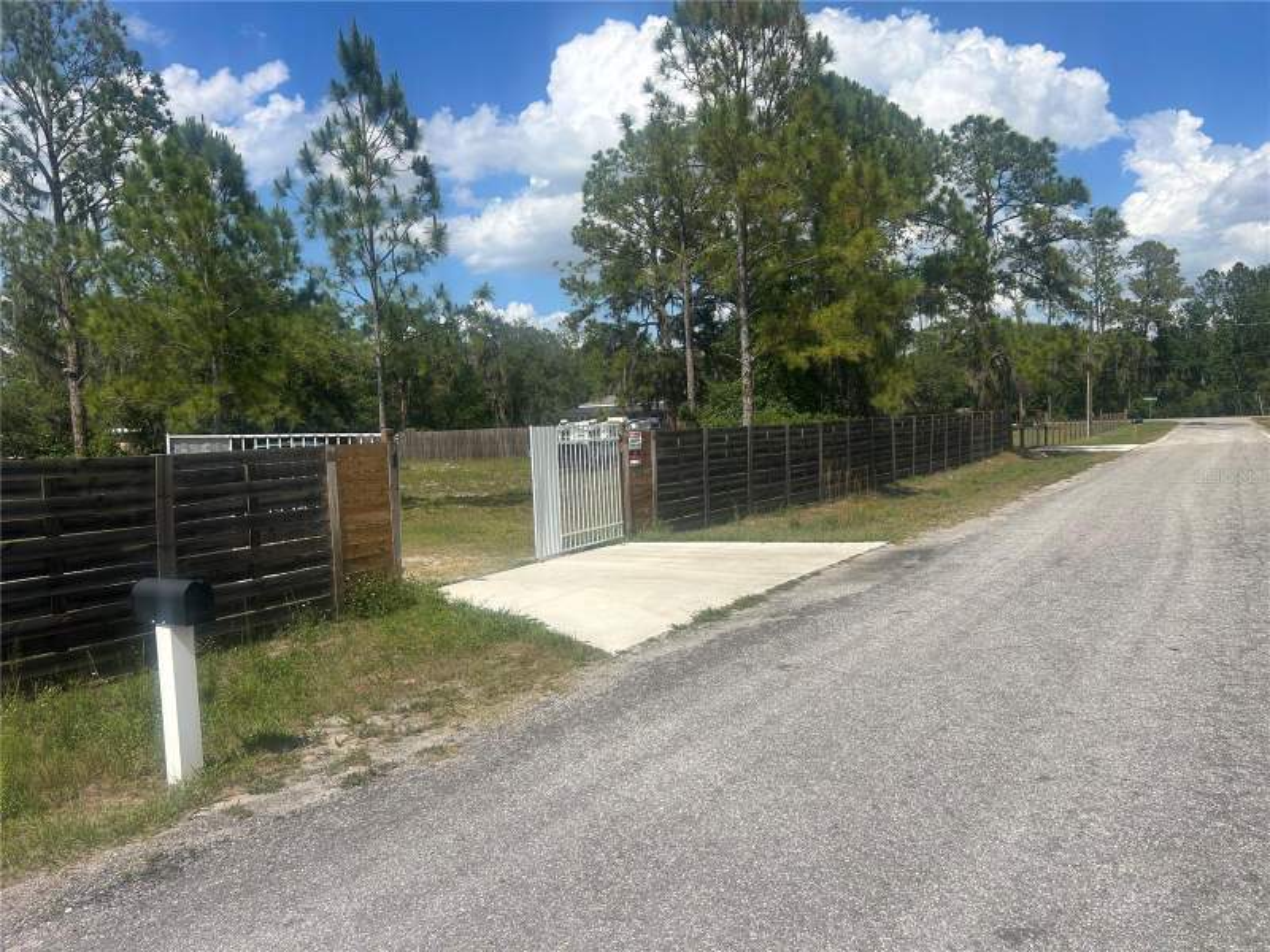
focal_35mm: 26
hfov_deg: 67.3
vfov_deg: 53.1
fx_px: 954
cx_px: 635
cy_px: 476
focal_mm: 5.7
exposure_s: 1/5882
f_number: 1.5
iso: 50
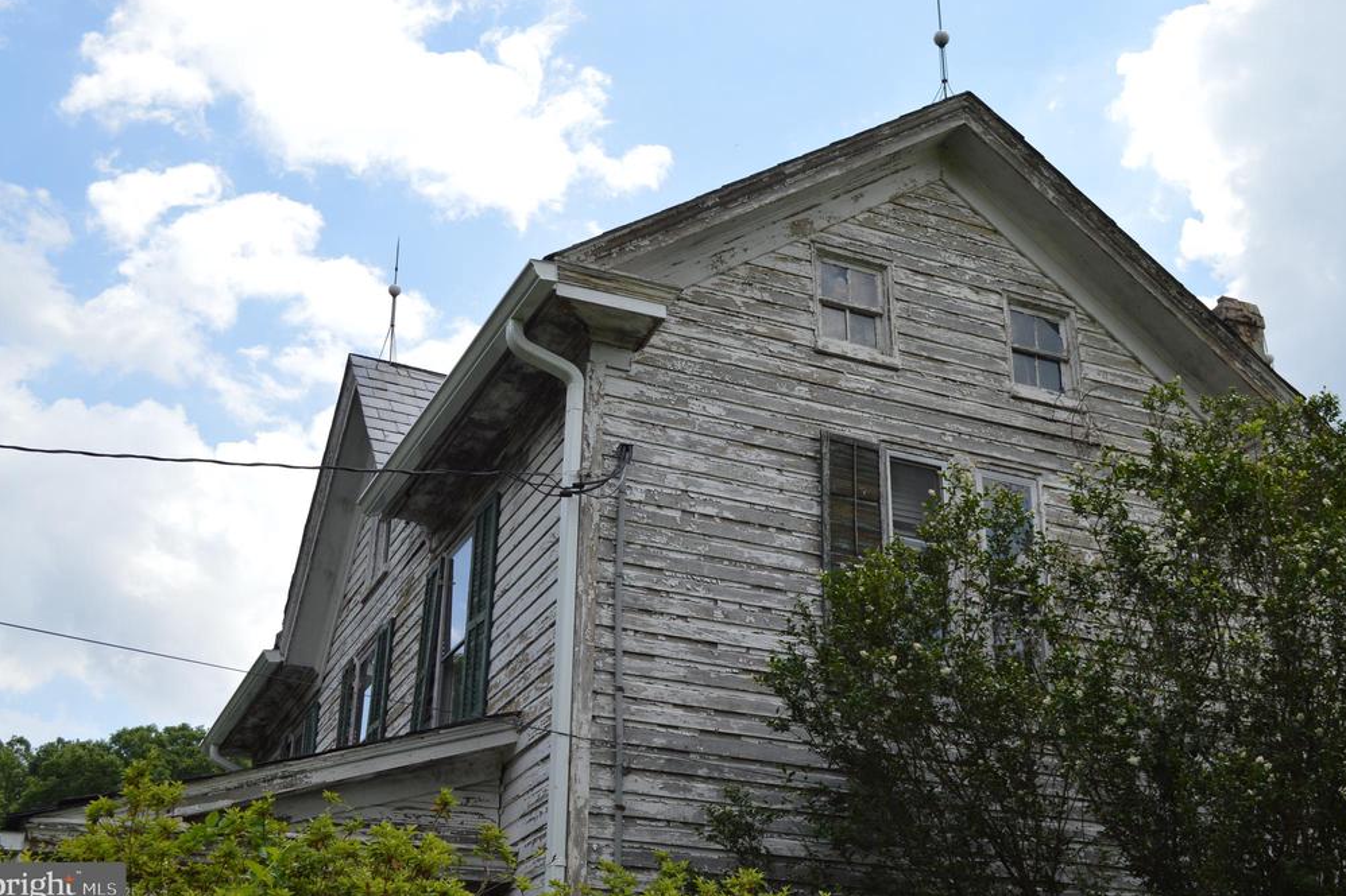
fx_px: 1495
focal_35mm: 40
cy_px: 452
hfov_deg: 48.5
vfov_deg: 33.4
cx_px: 668
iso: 100
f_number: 8
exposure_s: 1/250
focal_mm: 26
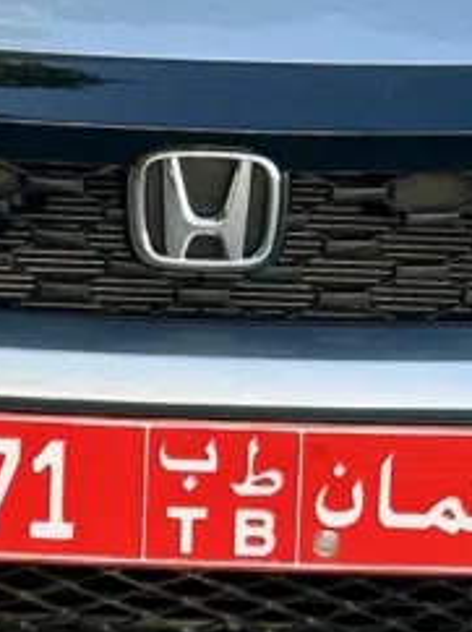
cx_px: 146
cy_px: 1
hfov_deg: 5.5
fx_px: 4936
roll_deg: -1.9
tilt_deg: -8.8
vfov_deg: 7.3
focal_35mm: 271
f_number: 1.78
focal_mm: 6.86
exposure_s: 1/278
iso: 64
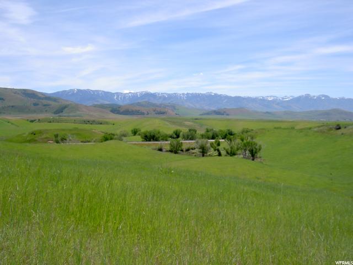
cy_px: 132
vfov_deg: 36.8
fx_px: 398
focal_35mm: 39
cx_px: 176
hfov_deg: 47.9
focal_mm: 8
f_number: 4.7
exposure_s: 1/500
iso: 100
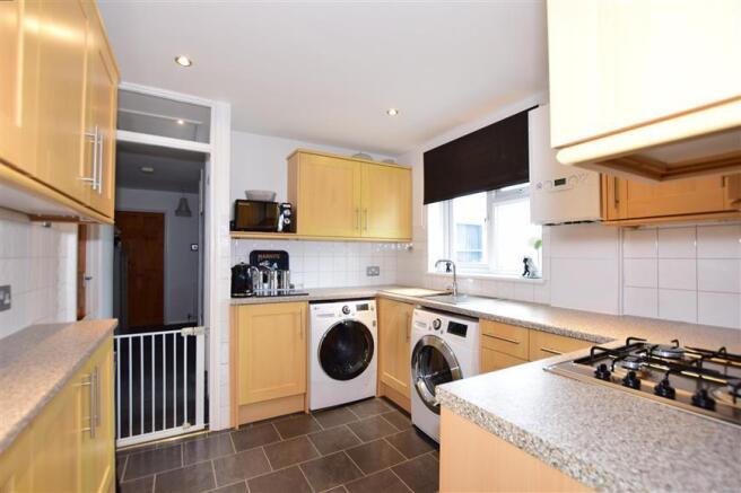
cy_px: 246
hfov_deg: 100.4
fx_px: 309
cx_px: 370
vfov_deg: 77.3
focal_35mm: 15
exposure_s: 1/10
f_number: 5
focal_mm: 10
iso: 200
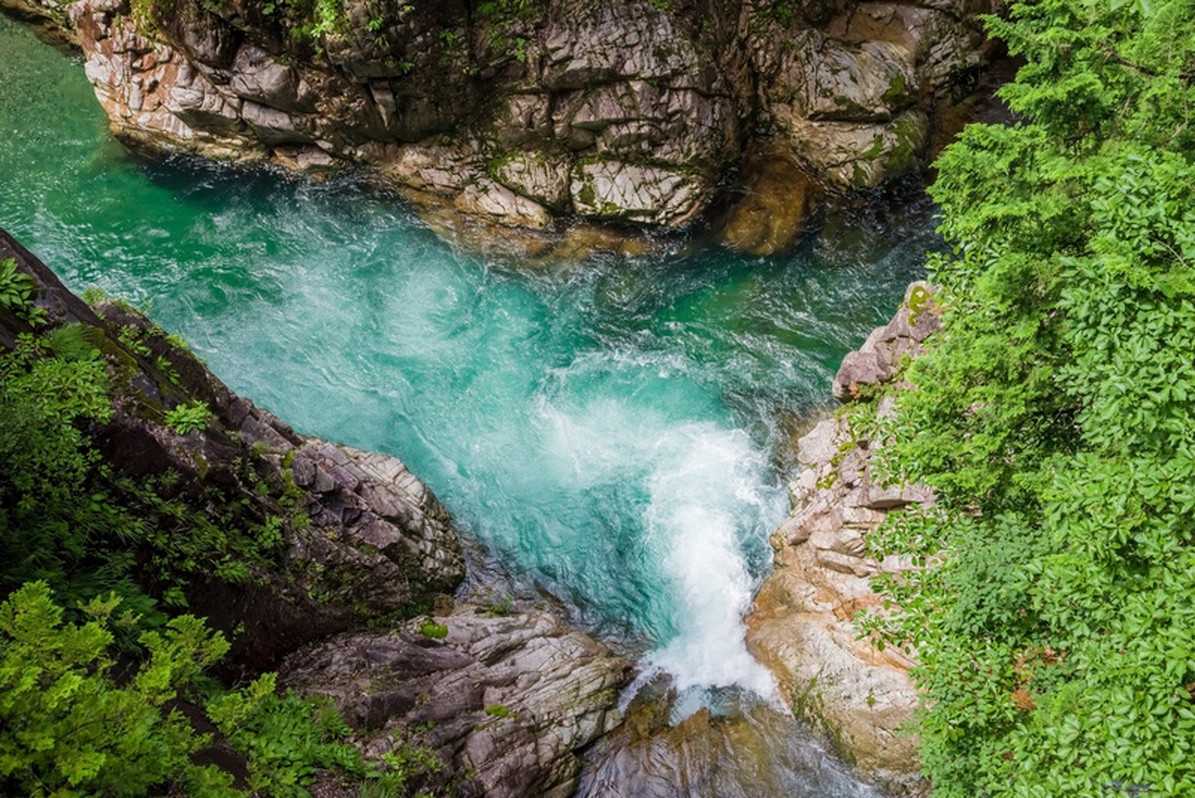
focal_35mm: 53
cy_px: 399
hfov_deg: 37.5
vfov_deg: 25.5
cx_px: 598
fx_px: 1760
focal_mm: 53
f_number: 8
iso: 400
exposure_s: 1/320
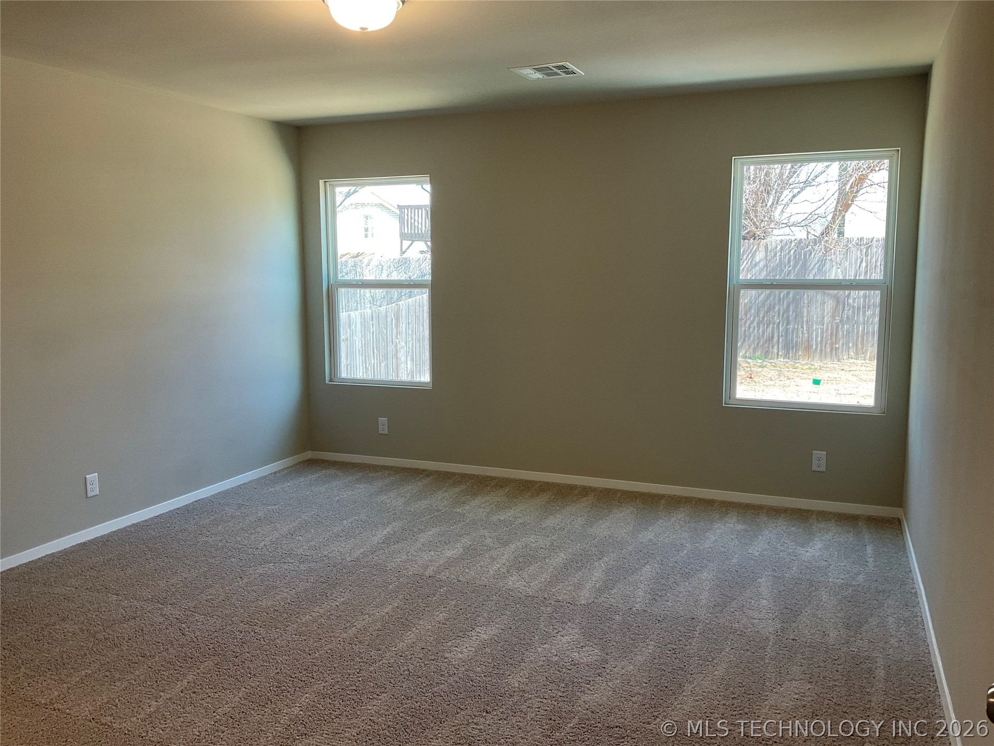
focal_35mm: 29
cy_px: 373
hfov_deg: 61.7
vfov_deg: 48.2
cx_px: 497
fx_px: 833
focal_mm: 3
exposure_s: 1/120
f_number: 1.8
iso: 64
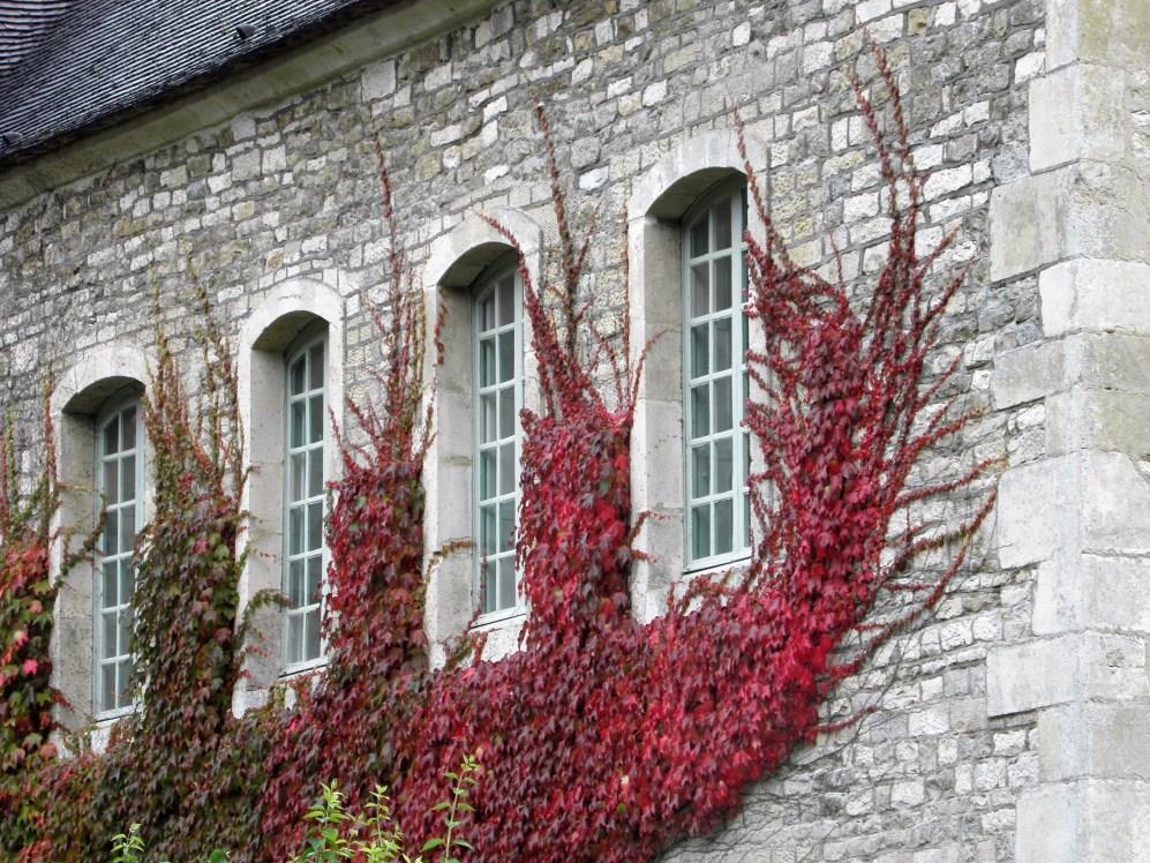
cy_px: 435
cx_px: 572
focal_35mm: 188
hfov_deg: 10.5
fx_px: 6246
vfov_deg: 7.9
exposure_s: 1/60
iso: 125
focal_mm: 32.74
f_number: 4.5
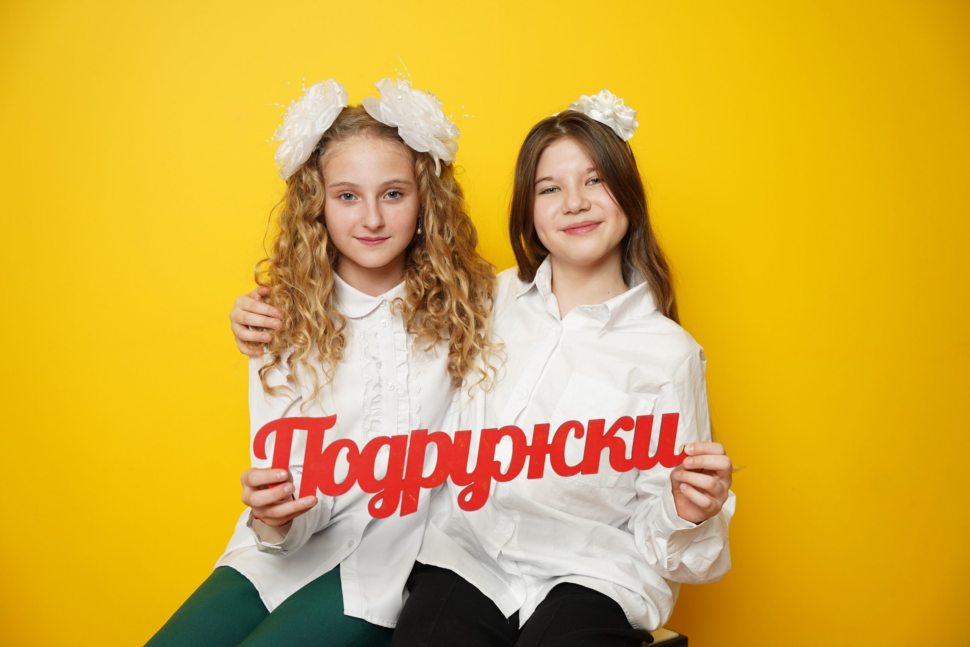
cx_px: 485
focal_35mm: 48
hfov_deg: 41.4
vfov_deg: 28.3
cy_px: 324
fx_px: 1283
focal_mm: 47.6
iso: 400
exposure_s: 1/160
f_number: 3.5
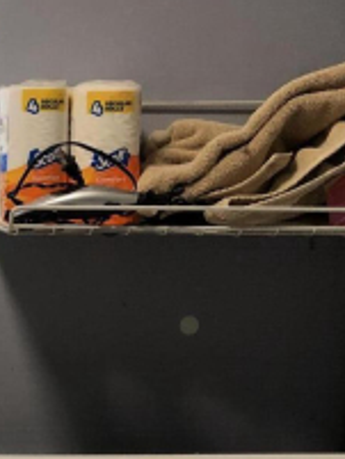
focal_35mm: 93
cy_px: 488
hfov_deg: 14.9
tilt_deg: -10.9
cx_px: -155
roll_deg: +1.2
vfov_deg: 20.2
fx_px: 1235
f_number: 1.8
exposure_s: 1/30
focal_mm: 3.99
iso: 25
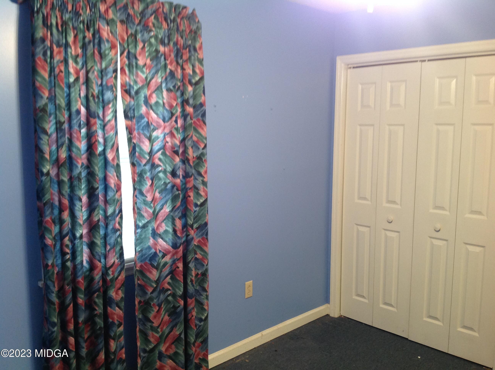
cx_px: 248
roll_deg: +0.1
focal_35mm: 35
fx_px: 500
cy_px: 185
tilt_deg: -7.7
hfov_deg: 52.7
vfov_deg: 40.6
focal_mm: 4.28
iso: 125
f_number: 2.4
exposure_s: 1/15
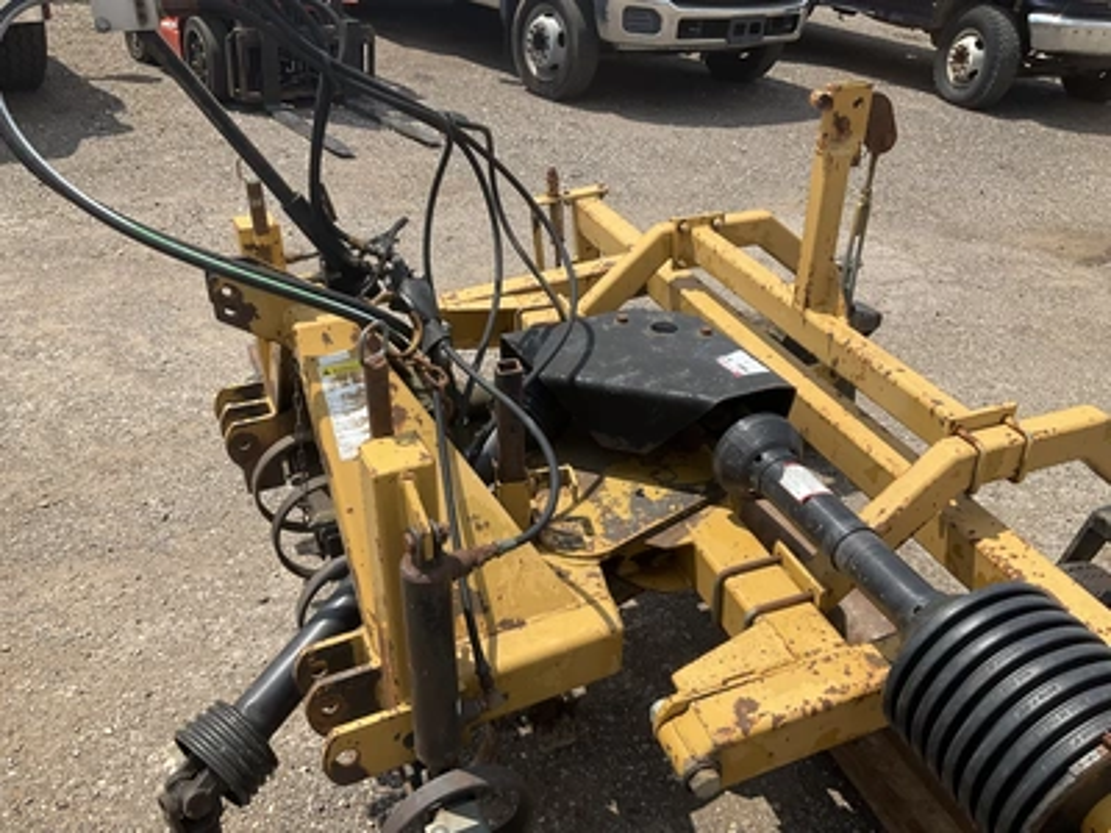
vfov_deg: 48.2
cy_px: 416
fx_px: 931
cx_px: 556
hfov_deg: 61.7
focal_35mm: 29
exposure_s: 1/1730
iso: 25
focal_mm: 3
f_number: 1.8
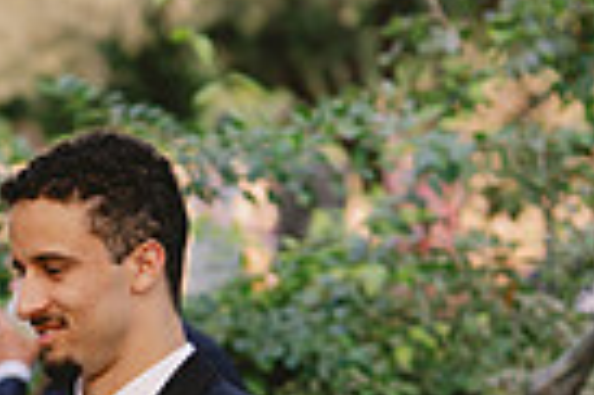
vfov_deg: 3.6
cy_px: 805
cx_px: -416
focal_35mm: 381
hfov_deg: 5.3
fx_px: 6279
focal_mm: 90
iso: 400
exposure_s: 1/160
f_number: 3.2
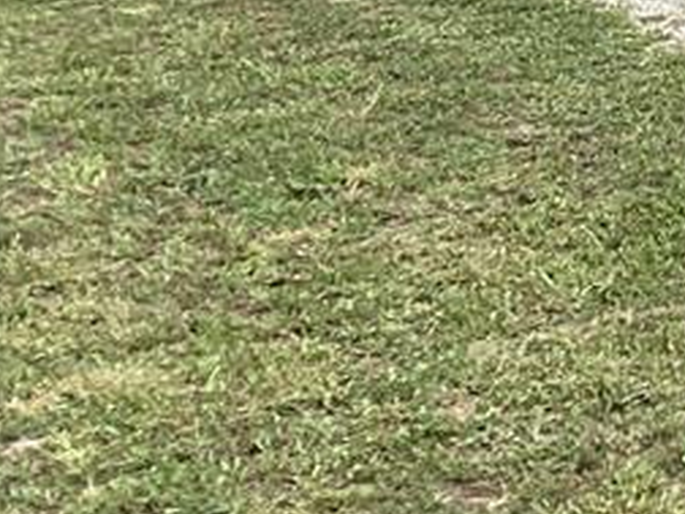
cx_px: 1204
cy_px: -294
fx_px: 2493
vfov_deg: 11.2
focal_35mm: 126
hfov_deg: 14.0
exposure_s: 1/673
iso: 25
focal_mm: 3.3
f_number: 2.4
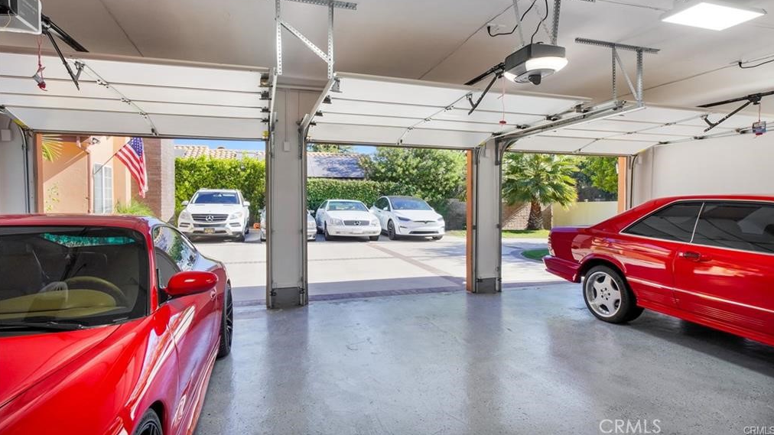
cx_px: 389
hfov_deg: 90.8
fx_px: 381
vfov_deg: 59.0
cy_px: 177
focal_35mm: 19
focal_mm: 11.7
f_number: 8
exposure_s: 1/125
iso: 500
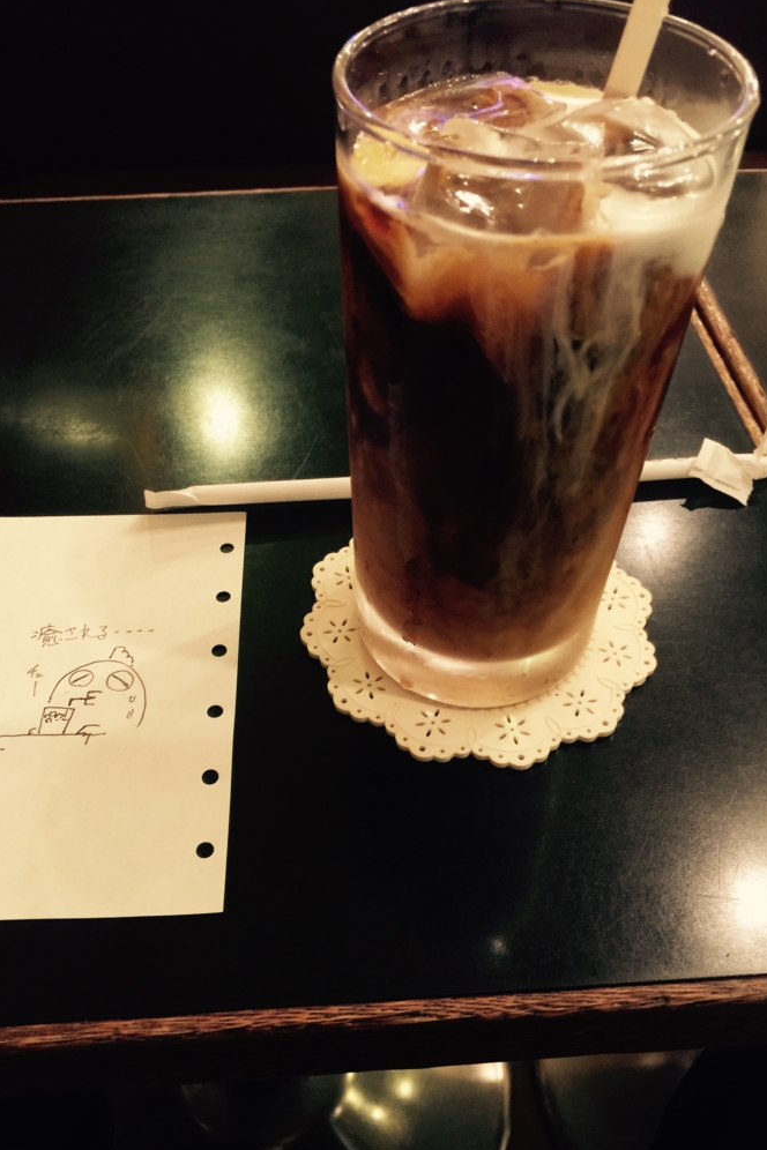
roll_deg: -0.4
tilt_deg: -44.8
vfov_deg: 60.3
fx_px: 991
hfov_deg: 42.2
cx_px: 330
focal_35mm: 31
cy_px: 589
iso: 100
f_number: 2.2
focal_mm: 4.15
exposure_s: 1/10
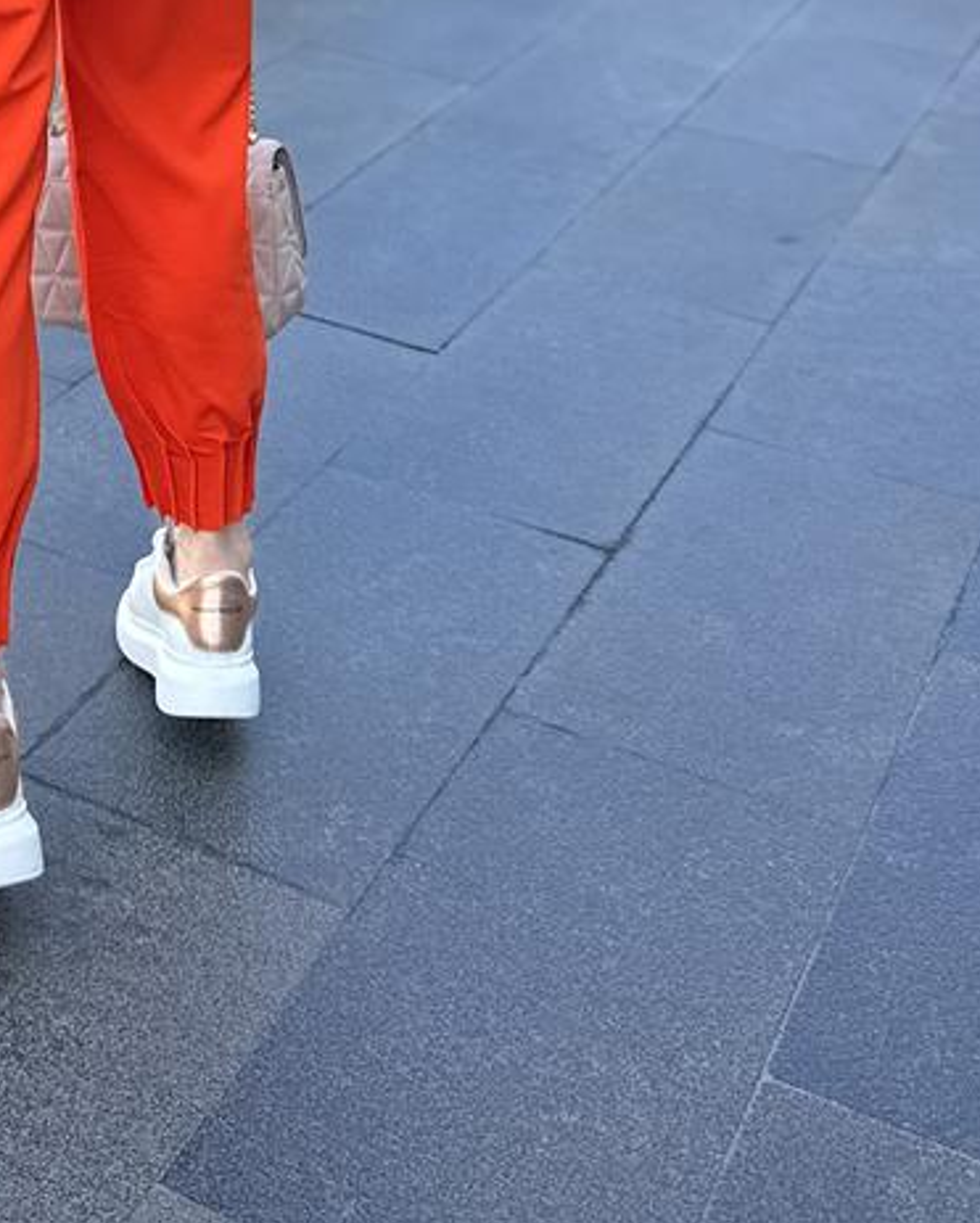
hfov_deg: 23.9
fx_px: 2246
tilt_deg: -8.3
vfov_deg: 25.8
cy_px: -391
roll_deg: -1.3
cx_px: 82
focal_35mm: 62
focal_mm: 6.86
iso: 80
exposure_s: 1/3861
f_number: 1.78
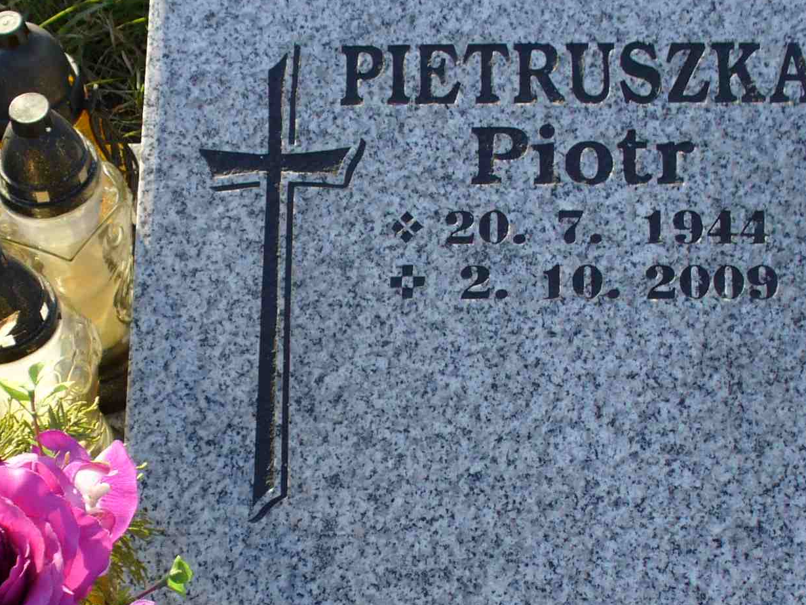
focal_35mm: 77
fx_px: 1793
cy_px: 475
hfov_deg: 25.3
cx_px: 375
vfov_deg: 19.0
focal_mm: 6.1
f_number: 2.8
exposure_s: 1/400
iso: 80
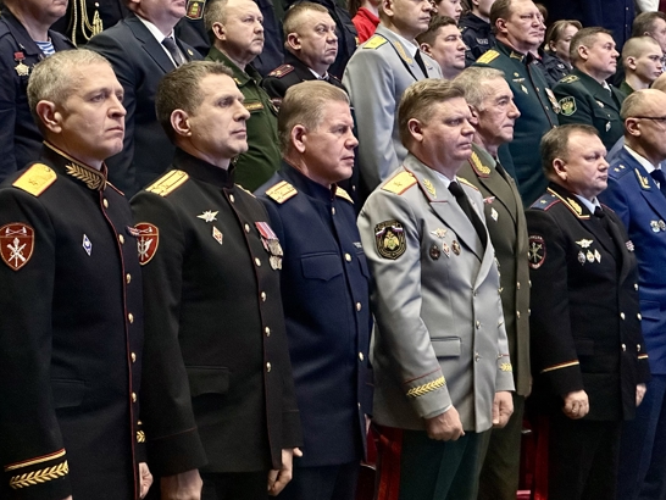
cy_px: 244
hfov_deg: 20.9
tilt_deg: -1.0
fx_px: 1809
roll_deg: -0.5
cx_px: 351
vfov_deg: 15.7
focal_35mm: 94
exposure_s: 1/28
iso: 2000
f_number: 2.8
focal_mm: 9
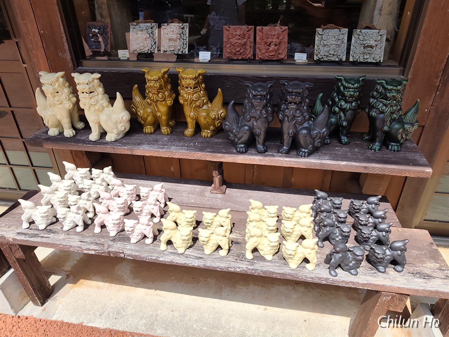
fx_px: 298
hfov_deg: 73.9
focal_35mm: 23
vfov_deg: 58.9
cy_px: 168
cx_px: 224
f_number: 1.7
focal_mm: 6.07
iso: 100
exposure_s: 1/1398
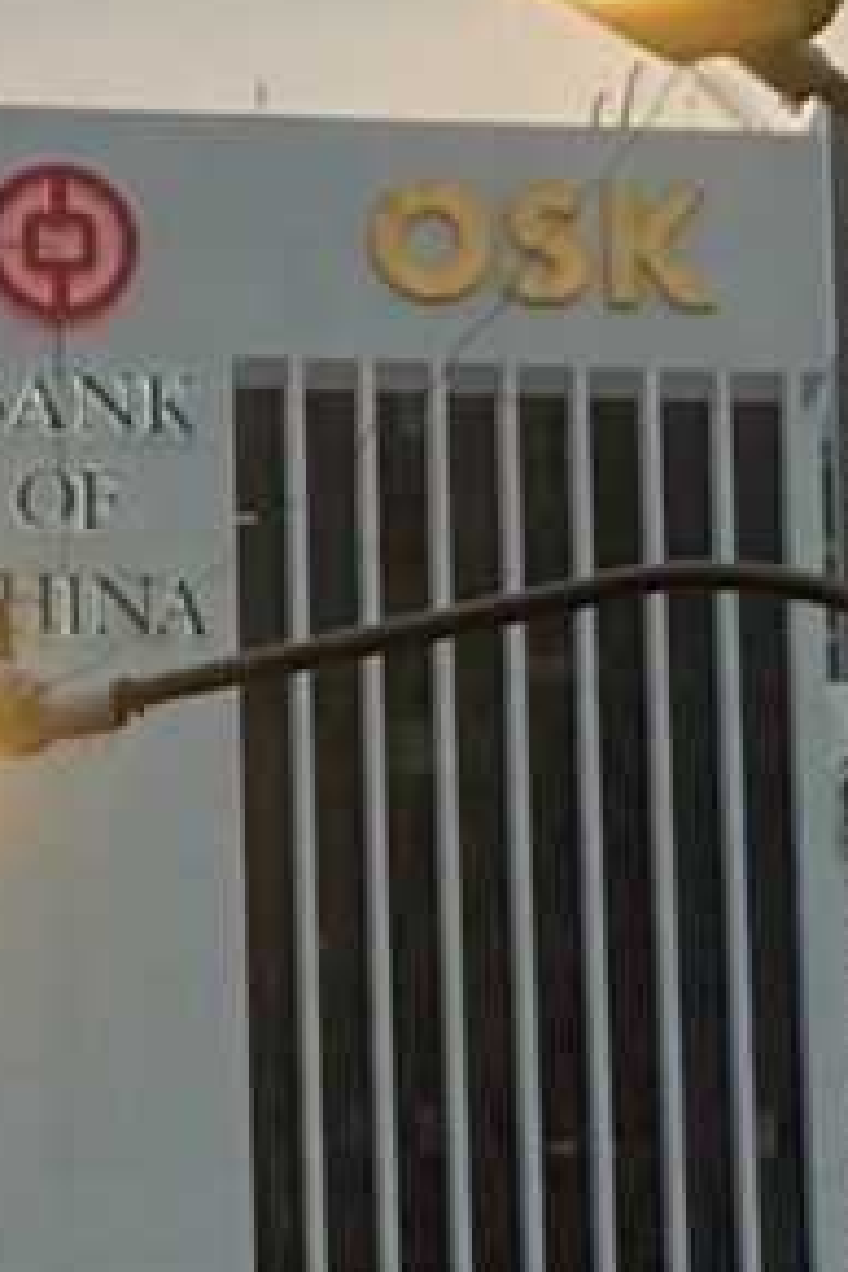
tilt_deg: +8.2
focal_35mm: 256
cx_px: -870
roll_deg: -0.5
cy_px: 1578
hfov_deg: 5.3
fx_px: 9045
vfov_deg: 8.0
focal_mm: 3.99
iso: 50
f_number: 1.8
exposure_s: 1/50
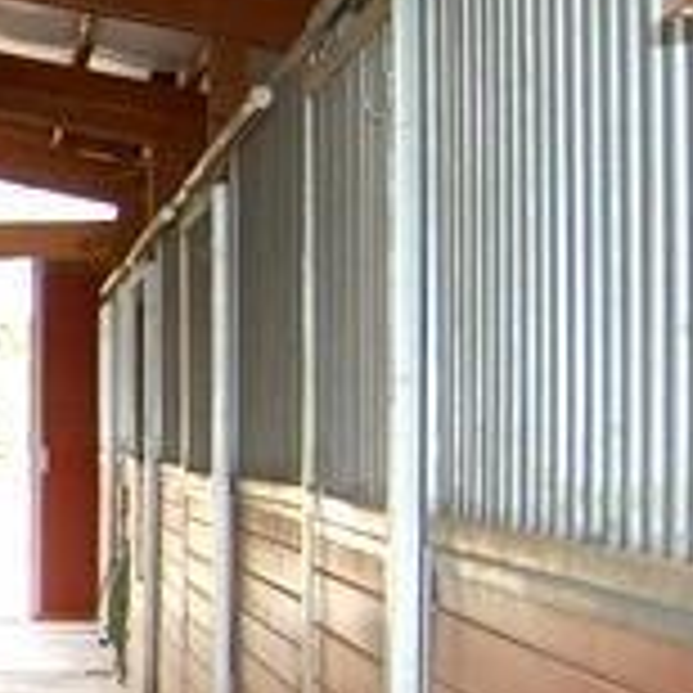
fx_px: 2152
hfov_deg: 14.9
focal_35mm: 95
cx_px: -706
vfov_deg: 18.3
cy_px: 452
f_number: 3.5
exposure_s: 1/200
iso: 400
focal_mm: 18
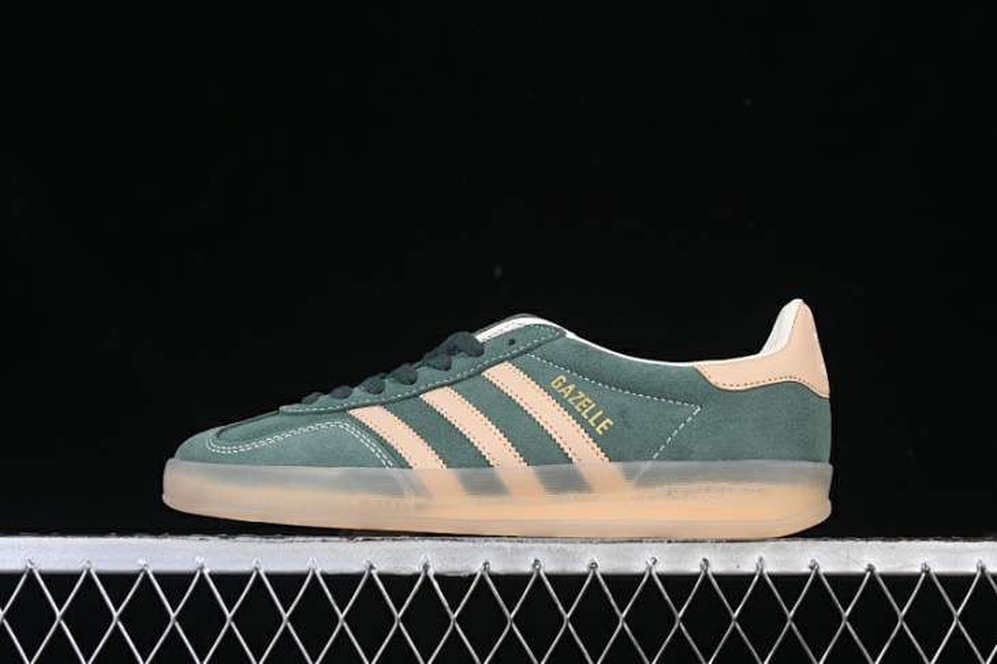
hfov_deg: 27.0
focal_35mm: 75
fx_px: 2076
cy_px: 332
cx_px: 498
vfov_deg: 18.2
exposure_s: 1/60
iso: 160
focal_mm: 50
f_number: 7.1
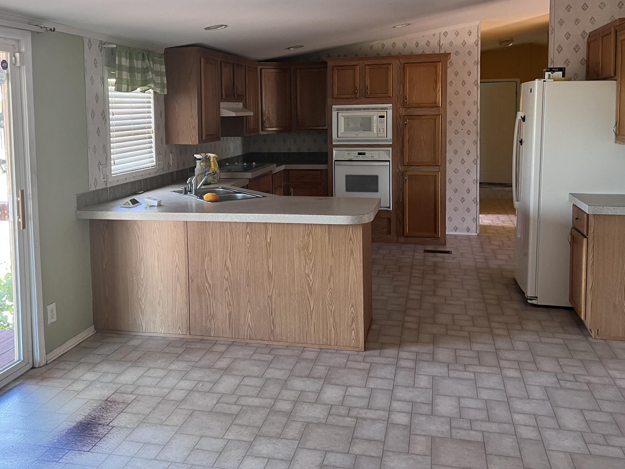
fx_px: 614
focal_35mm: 34
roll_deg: +0.7
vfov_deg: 41.4
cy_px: 164
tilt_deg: -4.4
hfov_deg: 53.9
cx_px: 284
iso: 125
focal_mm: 5.7
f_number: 1.5
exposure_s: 1/63
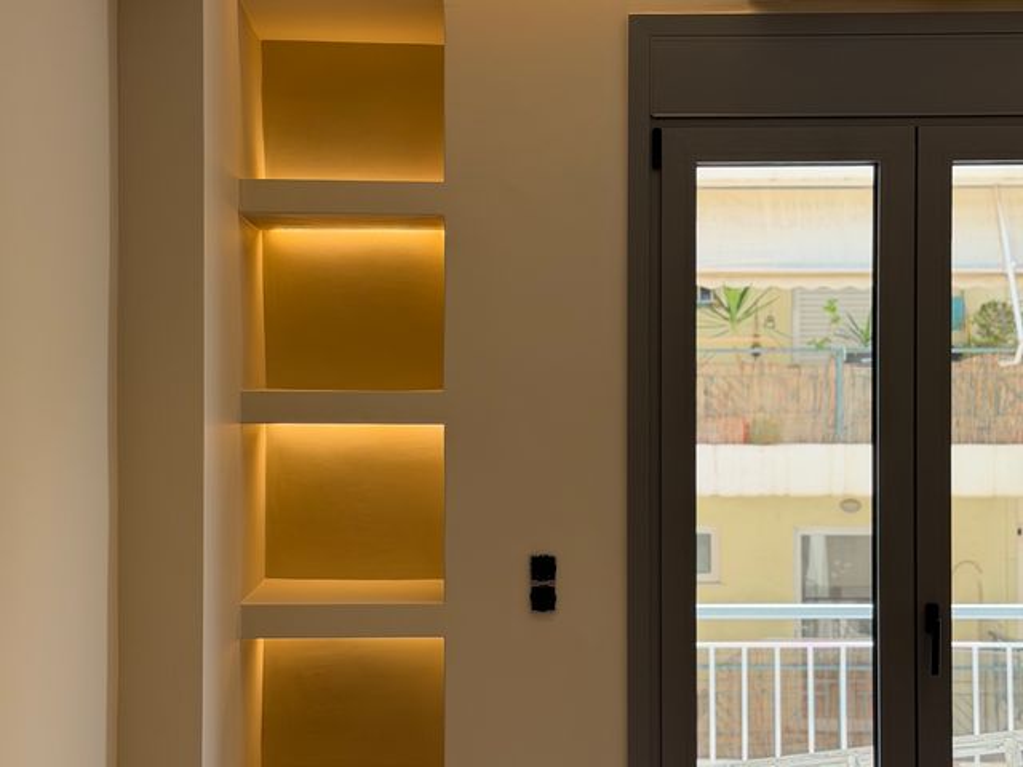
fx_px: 1419
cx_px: 512
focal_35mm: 48
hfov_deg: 39.7
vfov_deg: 30.3
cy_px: 384
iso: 64
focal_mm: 6.76
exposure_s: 1/200
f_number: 1.78
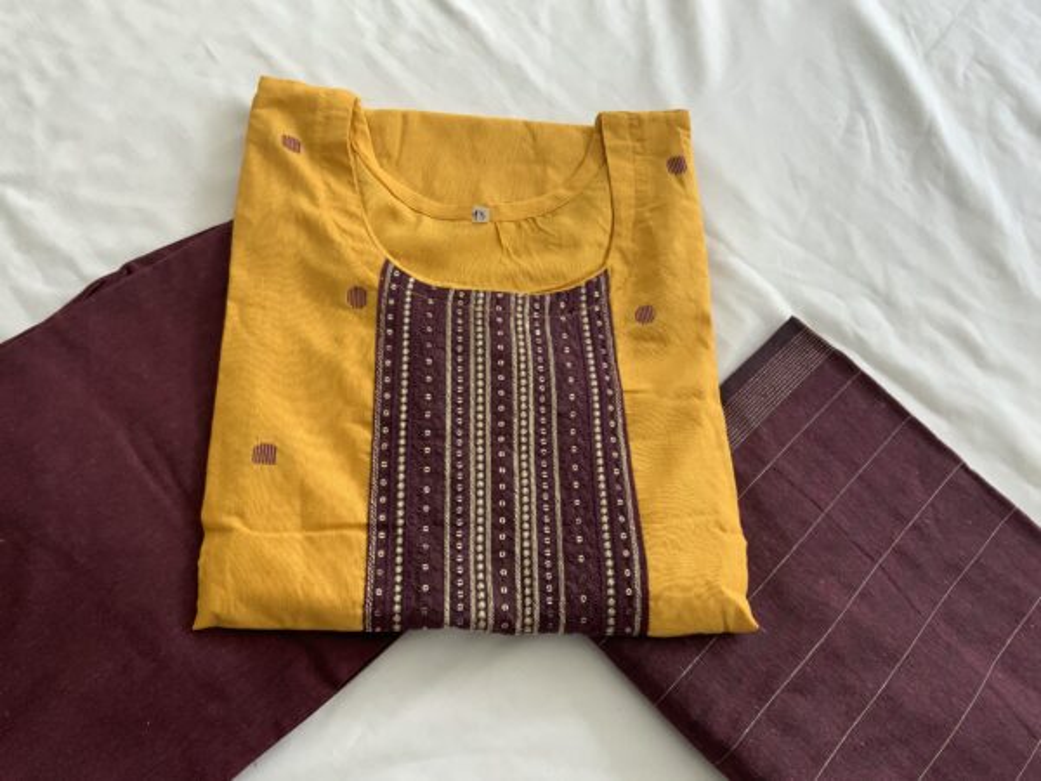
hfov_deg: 61.7
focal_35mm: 29
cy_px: 390
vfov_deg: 48.2
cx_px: 520
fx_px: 872
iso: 16
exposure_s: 1/125
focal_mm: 3
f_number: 1.8
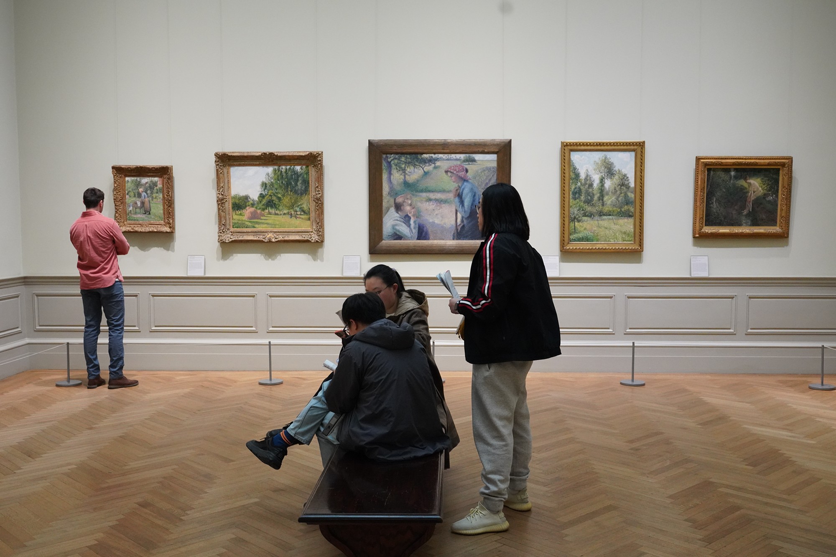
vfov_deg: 37.9
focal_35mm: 35
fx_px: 813
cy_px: 278
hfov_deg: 54.4
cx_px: 418
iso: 6400
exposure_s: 1/100
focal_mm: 35
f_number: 5
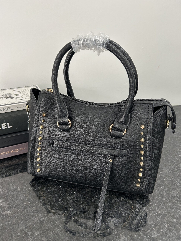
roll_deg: -2.7
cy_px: 120
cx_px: 90
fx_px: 181
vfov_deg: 67.3
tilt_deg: -29.8
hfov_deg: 53.1
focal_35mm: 26
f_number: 1.5
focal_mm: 5.7
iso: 125
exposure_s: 1/115
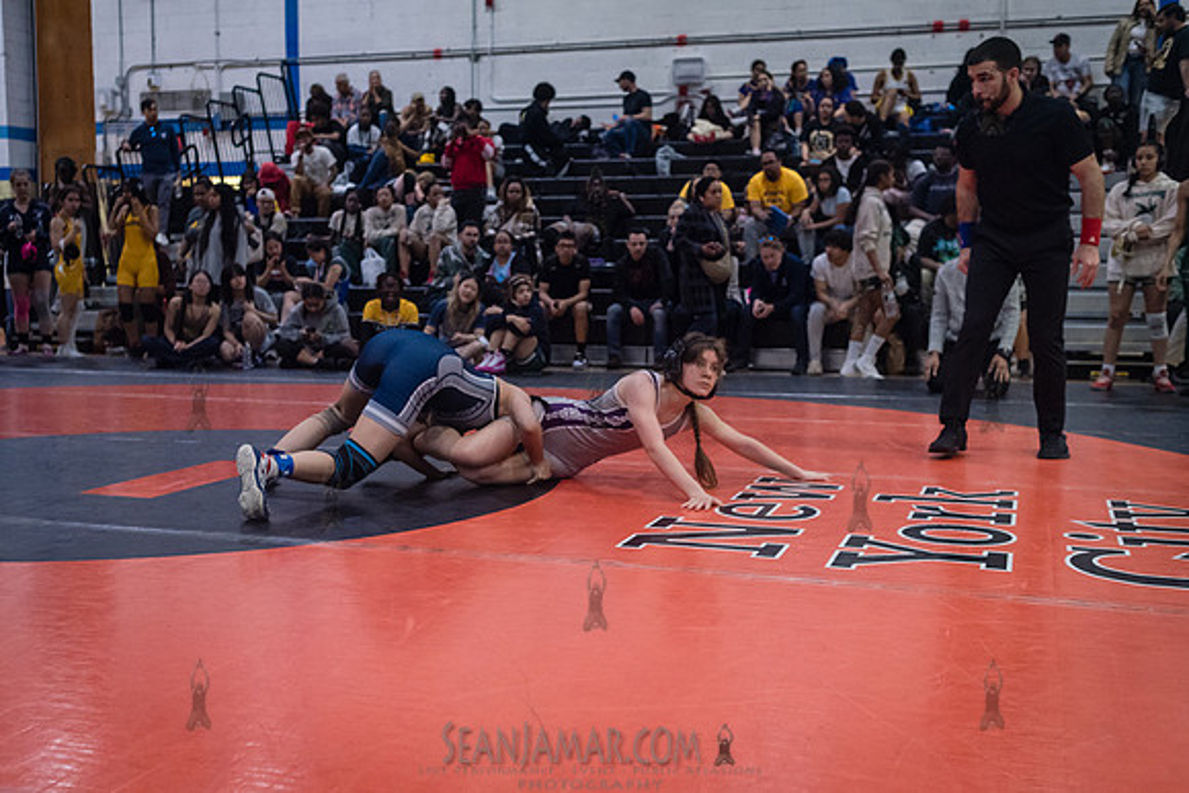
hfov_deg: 47.7
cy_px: 446
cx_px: 547
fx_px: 1343
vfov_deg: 32.9
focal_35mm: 41
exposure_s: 1/400
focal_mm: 35
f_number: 3.2
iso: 5000
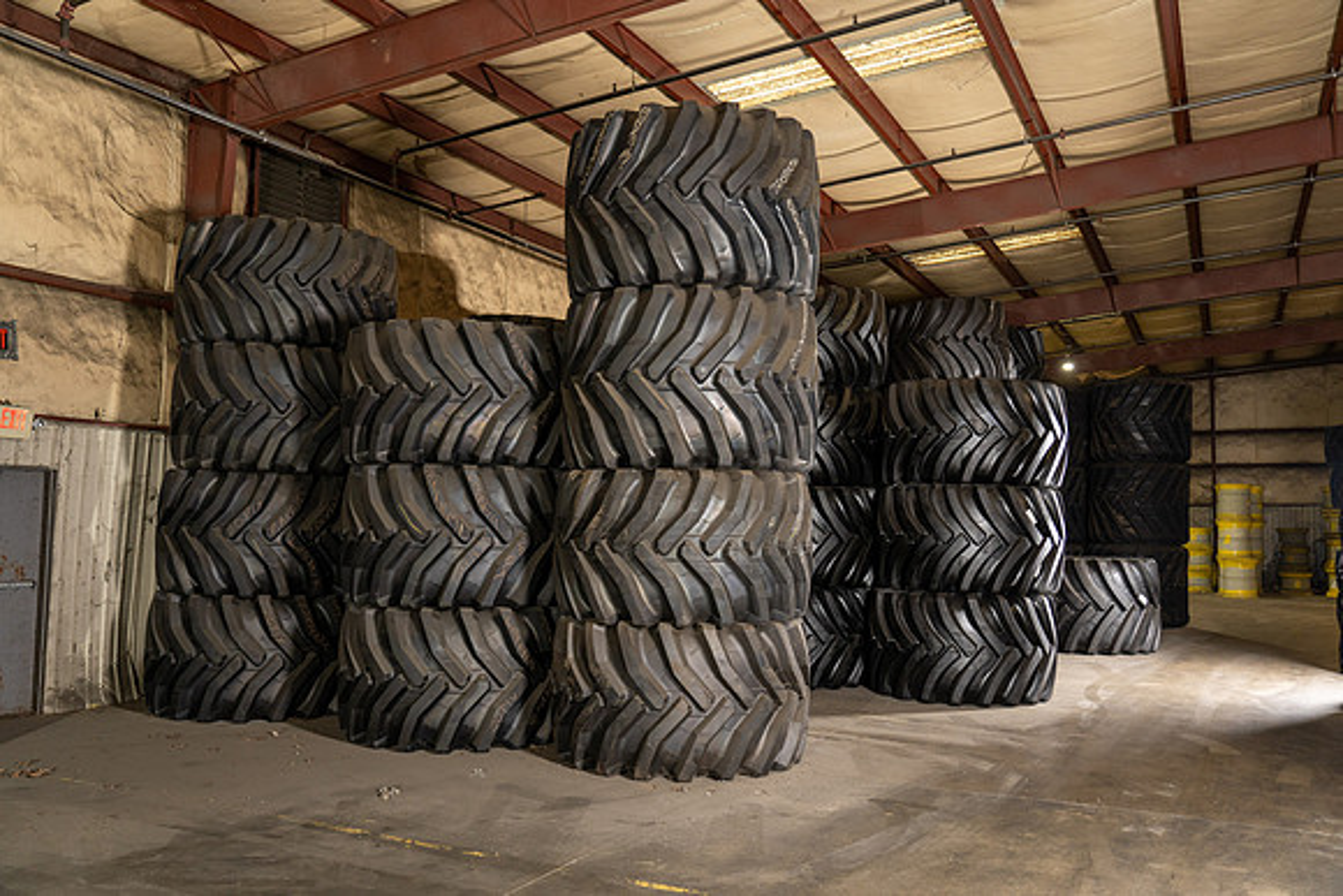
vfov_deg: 43.6
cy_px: 448
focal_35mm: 30
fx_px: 1119
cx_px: 672
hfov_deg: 61.9
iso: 1000
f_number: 4
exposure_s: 1/60
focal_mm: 30
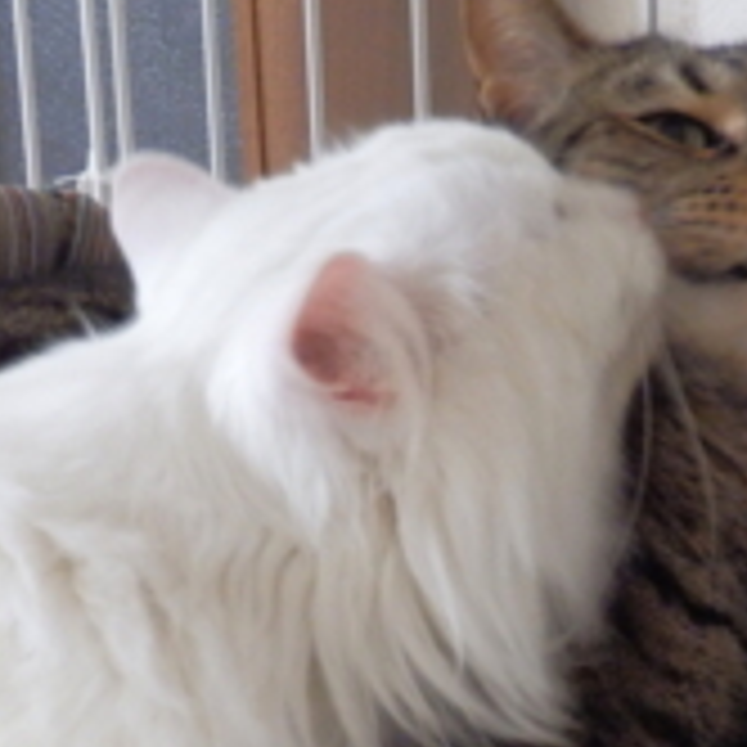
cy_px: 626
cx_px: 590
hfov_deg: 18.0
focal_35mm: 96
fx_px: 2344
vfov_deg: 17.9
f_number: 3.8
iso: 1000
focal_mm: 8
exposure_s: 1/10
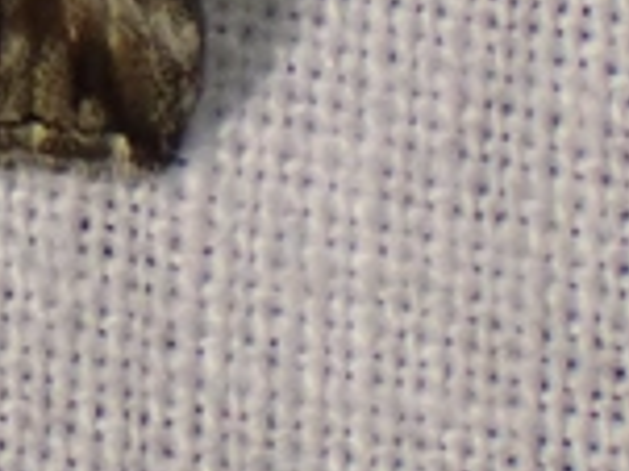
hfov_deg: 5.6
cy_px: -500
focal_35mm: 347
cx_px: -521
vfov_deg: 4.2
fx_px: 6300
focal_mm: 14.62
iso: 500
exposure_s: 1/200
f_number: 4.3
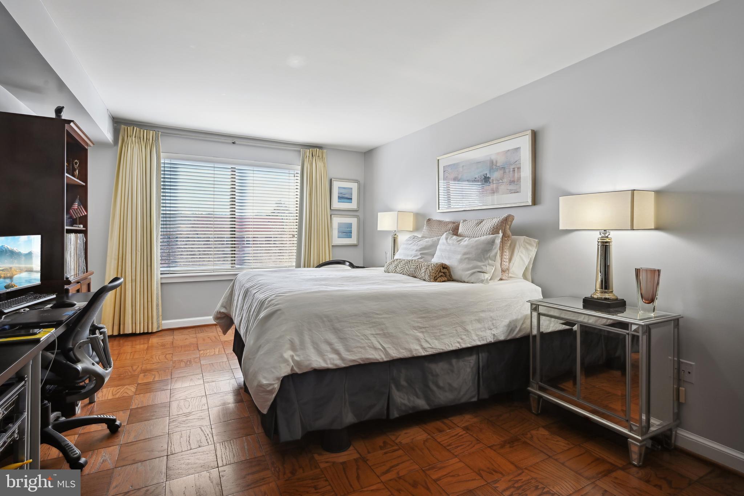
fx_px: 351
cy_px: 248
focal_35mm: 17
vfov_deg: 70.4
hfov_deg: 93.3
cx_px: 372
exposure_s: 1/30
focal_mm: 17
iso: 200
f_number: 9
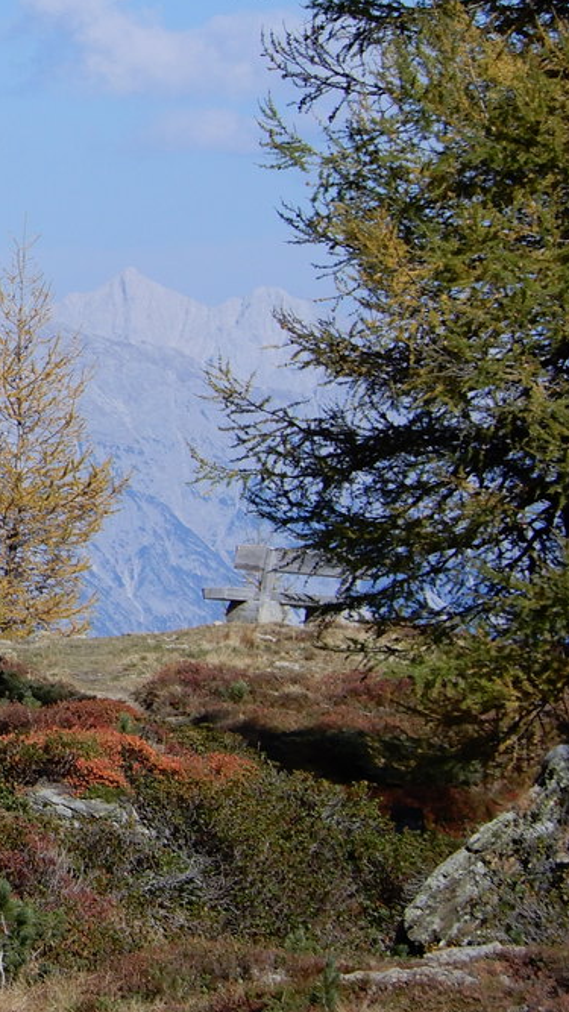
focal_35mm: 251
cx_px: -344
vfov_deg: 8.6
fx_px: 6735
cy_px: 405
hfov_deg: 4.8
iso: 80
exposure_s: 1/640
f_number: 5
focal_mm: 21.4
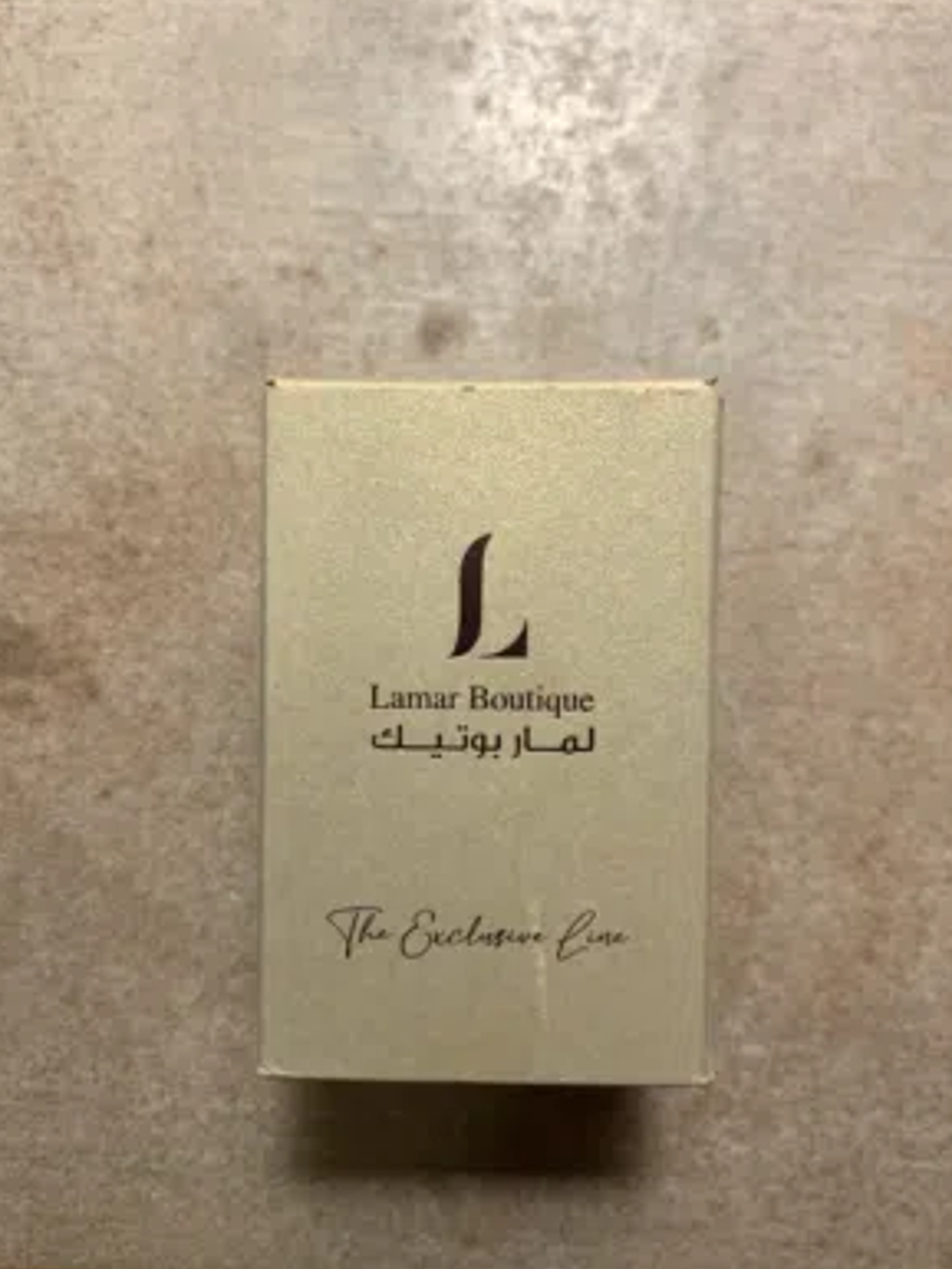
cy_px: 623
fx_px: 990
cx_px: 474
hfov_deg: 51.4
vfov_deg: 65.3
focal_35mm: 27
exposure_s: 1/100
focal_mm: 4.25
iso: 80
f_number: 1.8
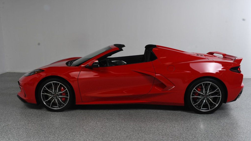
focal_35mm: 36
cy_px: 82
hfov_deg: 55.3
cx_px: 126
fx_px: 240
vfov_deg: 32.8
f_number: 13
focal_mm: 23
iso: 100
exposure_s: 1/160
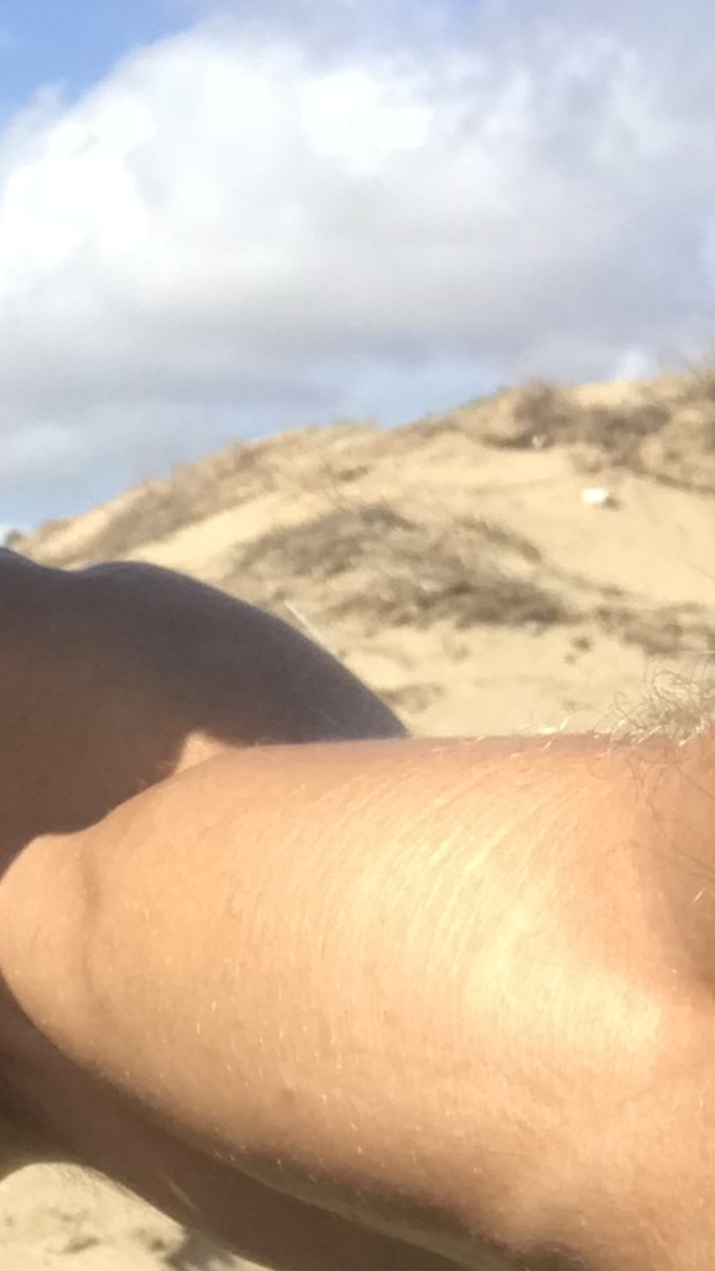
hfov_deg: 10.0
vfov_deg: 19.0
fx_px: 3739
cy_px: 1110
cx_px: -795
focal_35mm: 111
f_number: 2.2
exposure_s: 1/852
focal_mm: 2.87
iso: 25
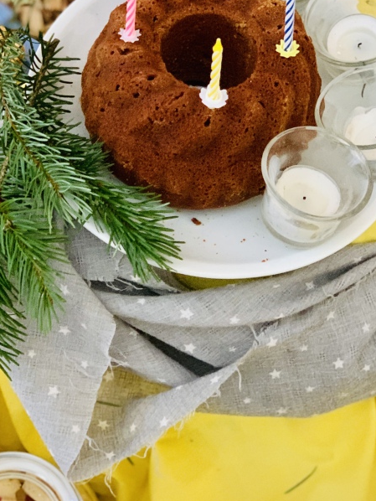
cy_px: 150
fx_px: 1288
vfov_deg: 21.9
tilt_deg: -59.3
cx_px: 149
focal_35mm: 89
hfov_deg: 16.6
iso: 800
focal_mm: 6
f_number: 2.4
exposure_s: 1/30
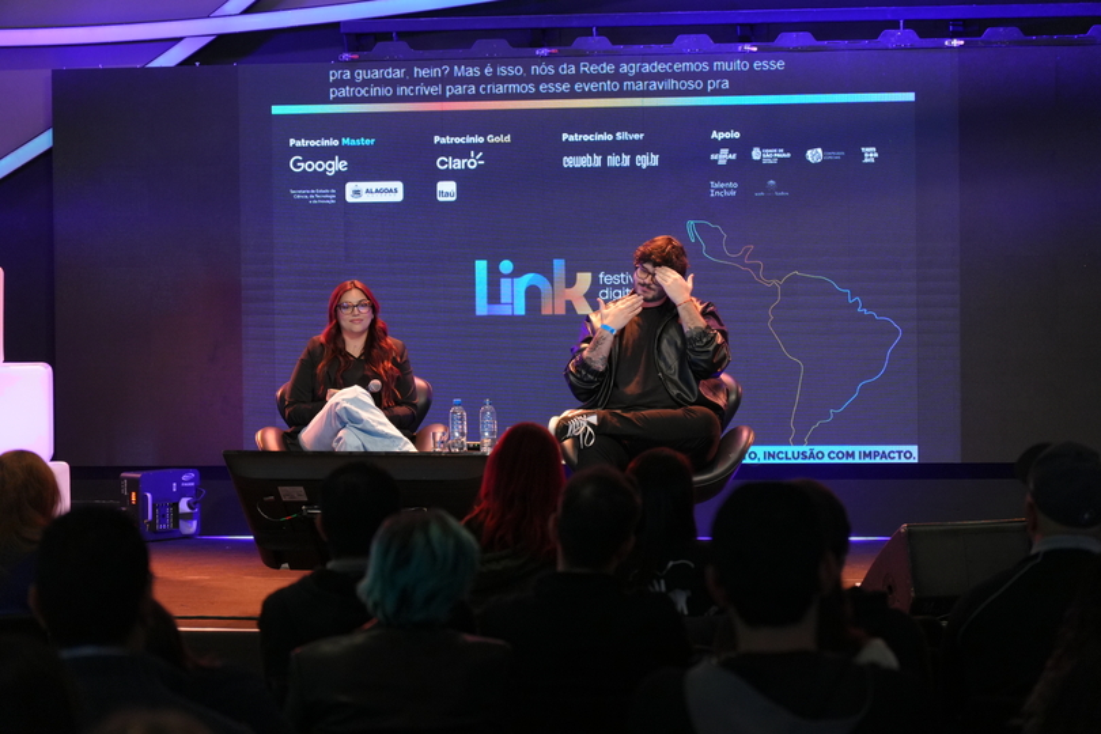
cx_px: 550
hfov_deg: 19.5
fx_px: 3211
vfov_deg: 13.0
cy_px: 367
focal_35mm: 105
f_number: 2.8
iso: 1600
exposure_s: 1/160
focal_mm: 70
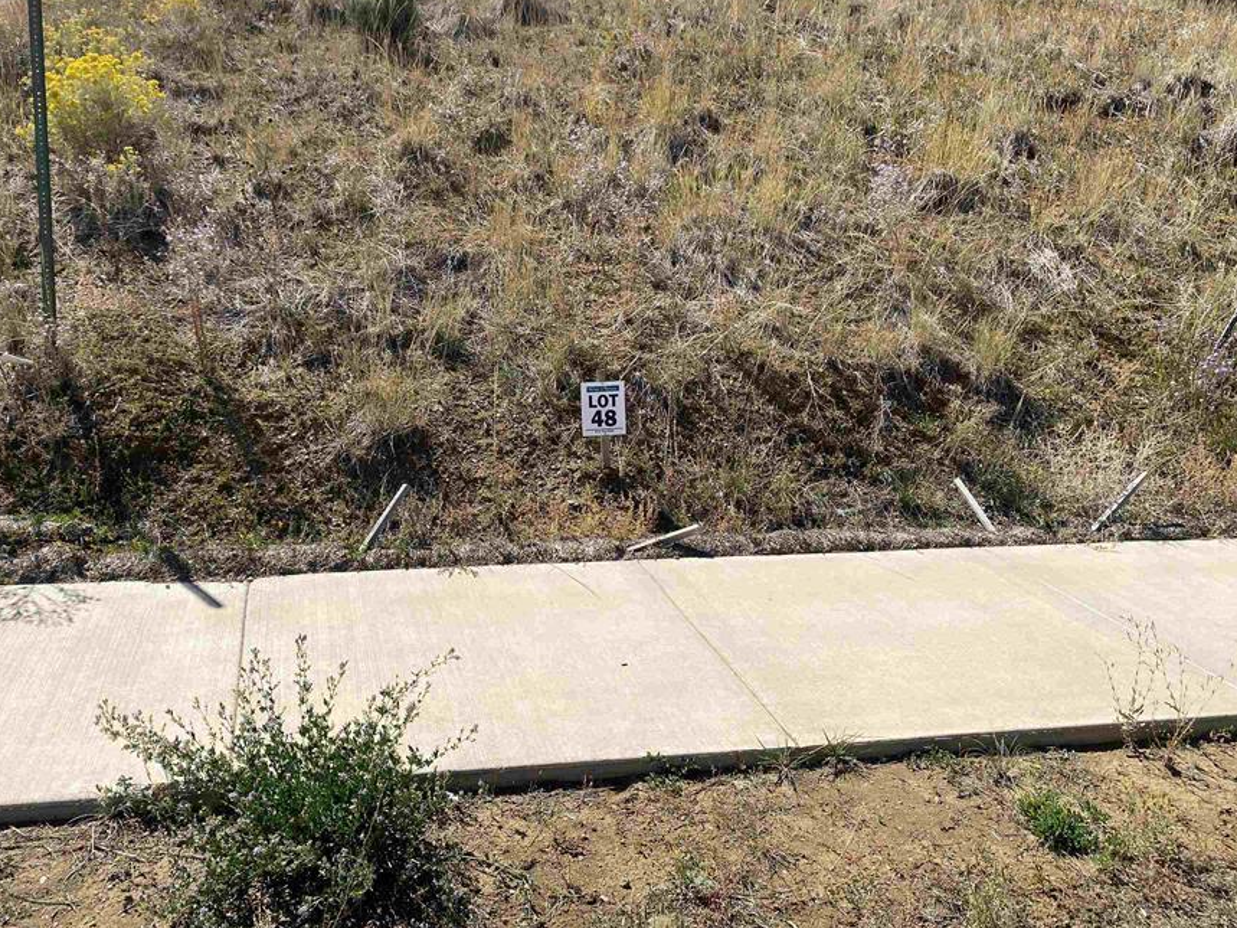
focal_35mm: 31
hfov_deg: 58.1
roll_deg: +0.2
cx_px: 523
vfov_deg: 45.3
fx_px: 1108
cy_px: 401
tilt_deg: -12.5
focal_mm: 4.25
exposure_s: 1/2817
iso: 32
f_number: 1.8
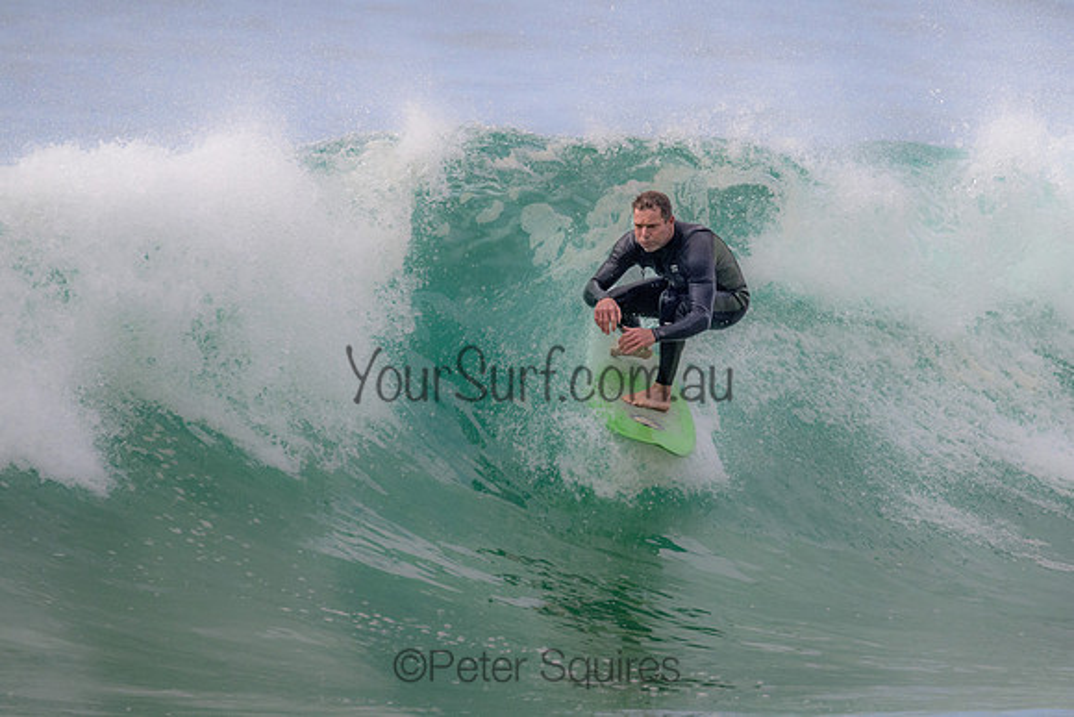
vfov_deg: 1.6
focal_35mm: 858
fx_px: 25610
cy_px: 287
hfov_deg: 2.4
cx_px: 692
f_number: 11
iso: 1800
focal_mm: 660
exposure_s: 1/2000
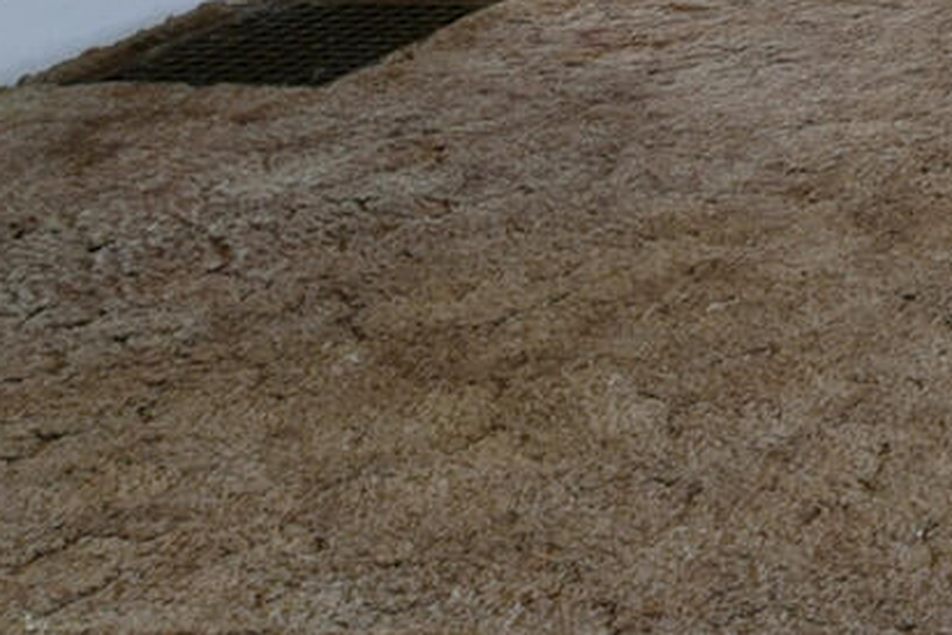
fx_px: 2698
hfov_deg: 14.2
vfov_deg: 11.6
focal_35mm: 102
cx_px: 2234
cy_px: -782
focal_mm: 14
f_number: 10
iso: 800
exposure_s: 1/25
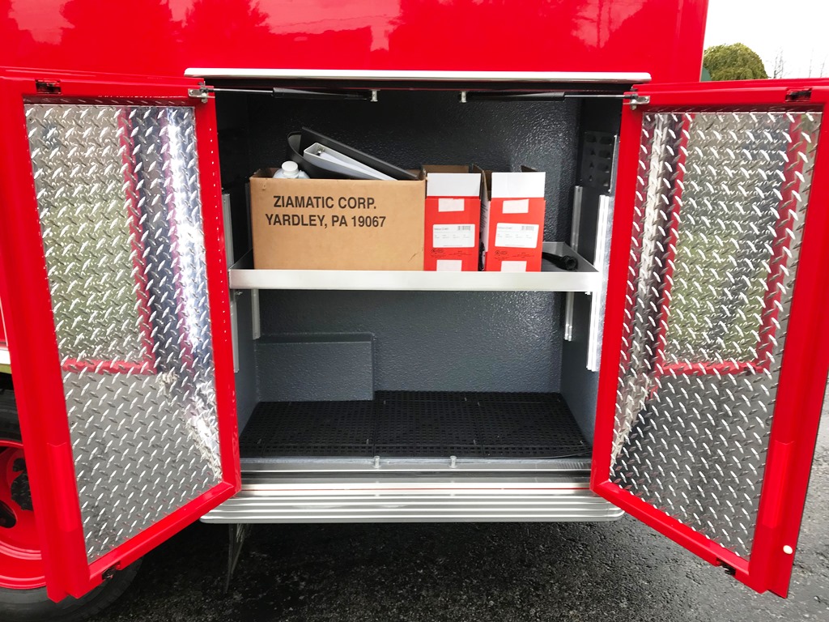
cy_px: 311
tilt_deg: -13.7
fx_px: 671
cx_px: 414
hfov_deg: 63.4
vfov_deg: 49.7
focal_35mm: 28
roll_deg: -0.8
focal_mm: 3.99
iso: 25
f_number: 1.8
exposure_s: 1/60
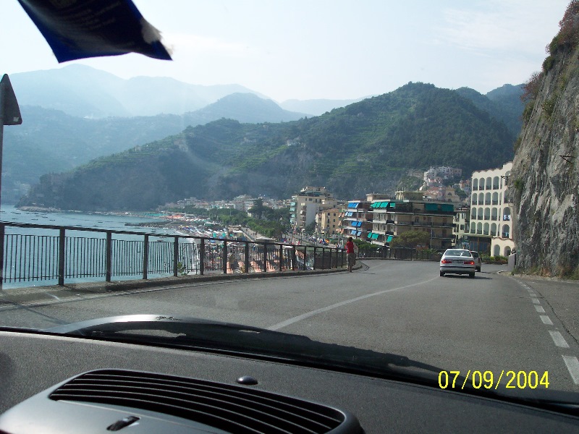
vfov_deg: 37.7
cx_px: 290
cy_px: 217
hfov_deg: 49.0
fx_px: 636
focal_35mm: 38
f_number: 4.8
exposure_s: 1/700
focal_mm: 8
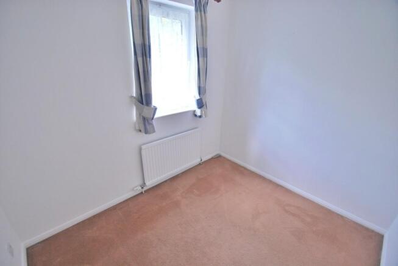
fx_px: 166
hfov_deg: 100.3
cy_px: 133
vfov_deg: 77.5
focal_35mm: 15
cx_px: 199
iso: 200
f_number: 4
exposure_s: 1/60
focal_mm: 10
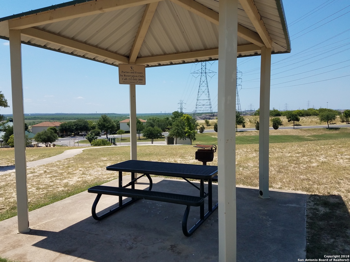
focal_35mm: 26
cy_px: 131
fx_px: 263
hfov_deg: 67.3
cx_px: 175
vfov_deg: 53.1
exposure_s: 1/2432
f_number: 1.7
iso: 40
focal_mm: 4.2
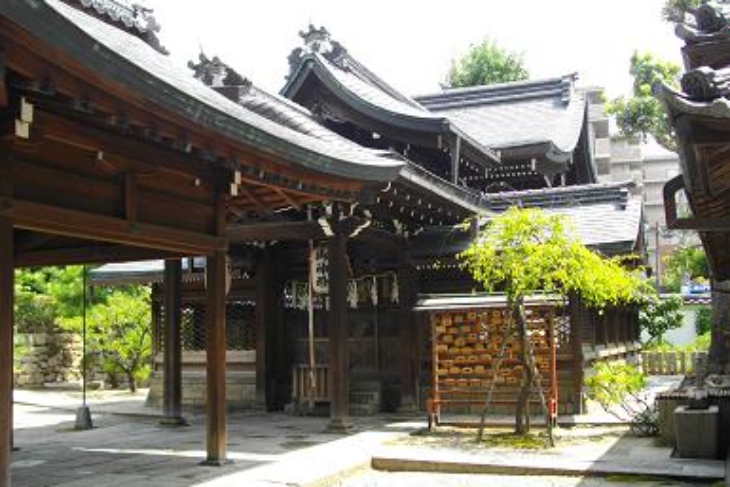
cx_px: 367
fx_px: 852
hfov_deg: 46.4
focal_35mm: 42
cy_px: 254
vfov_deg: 31.9
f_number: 3.2
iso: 100
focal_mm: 7.1
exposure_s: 1/200
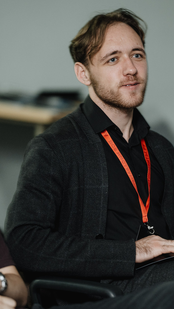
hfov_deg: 5.2
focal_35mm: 231
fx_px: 1895
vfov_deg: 9.3
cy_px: 163
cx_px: 167
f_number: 2
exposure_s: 1/125
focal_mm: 135
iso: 1600
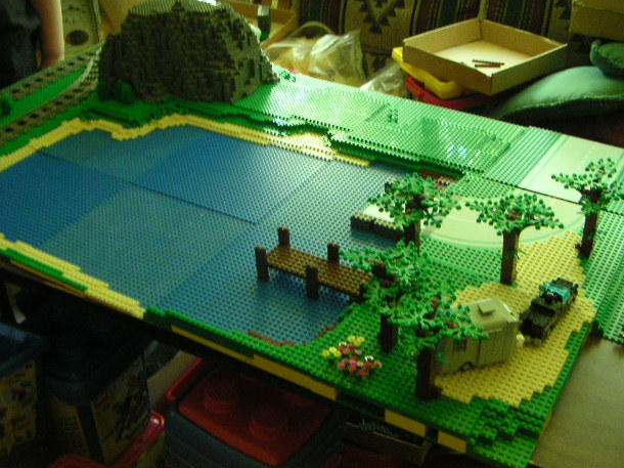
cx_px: 311
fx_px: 757
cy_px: 223
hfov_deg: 44.8
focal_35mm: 42
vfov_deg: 34.3
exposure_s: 1/20
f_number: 2.9
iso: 400
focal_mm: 5.3
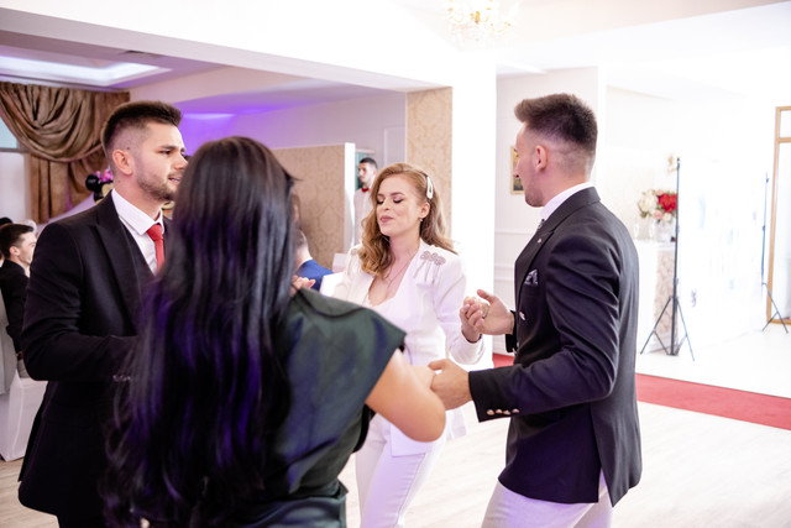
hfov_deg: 54.4
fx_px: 769
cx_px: 396
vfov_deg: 37.9
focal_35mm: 35
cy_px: 264
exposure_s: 1/200
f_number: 2
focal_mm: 23
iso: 800
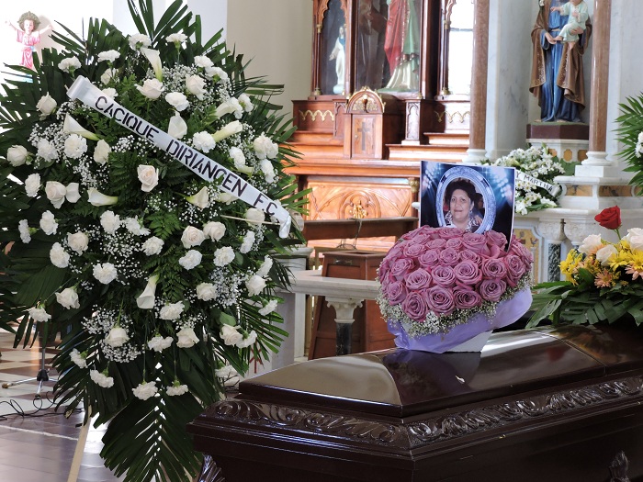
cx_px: 322
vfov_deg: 16.4
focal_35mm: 90
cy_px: 241
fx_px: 1672
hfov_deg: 21.8
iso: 400
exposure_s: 1/25
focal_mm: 16.1
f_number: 4.1
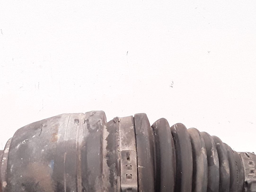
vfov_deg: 26.9
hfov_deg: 35.8
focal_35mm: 53
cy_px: 159
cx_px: 87
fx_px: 392
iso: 100
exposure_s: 1/100
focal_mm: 2.91
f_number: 1.9
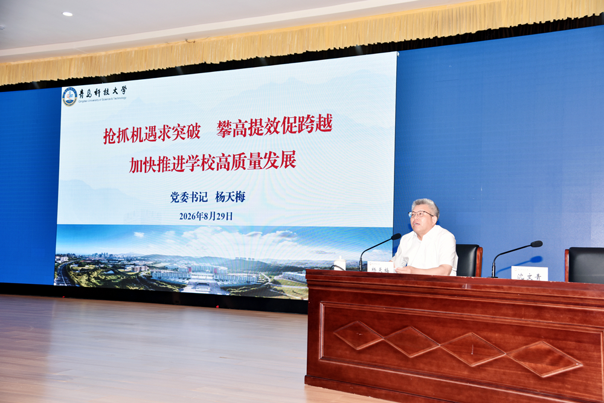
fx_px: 671
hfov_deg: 48.5
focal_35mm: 40
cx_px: 302
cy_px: 202
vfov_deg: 33.4
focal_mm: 40
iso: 200
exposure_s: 1/60
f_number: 5
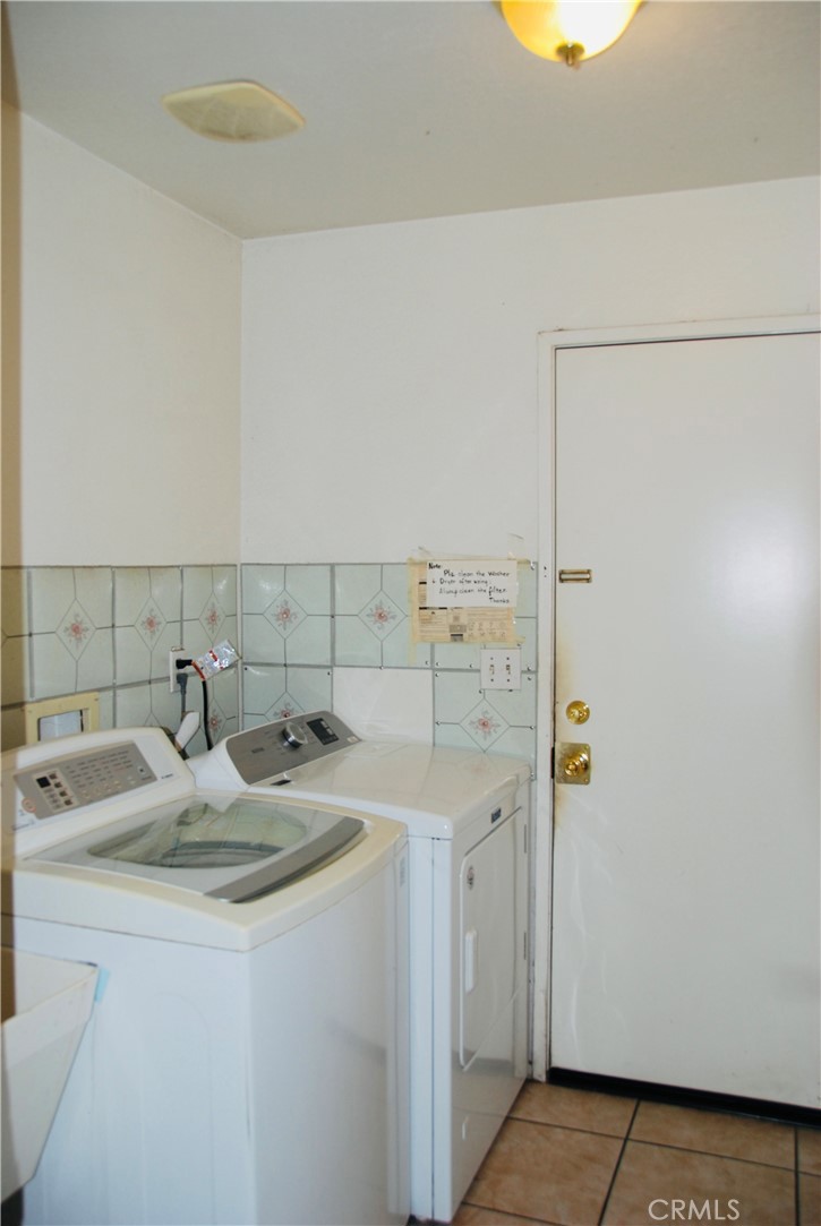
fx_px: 1023
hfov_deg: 43.7
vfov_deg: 61.9
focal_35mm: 30
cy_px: 613
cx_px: 410
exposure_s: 1/60
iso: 200
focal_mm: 20
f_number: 3.8
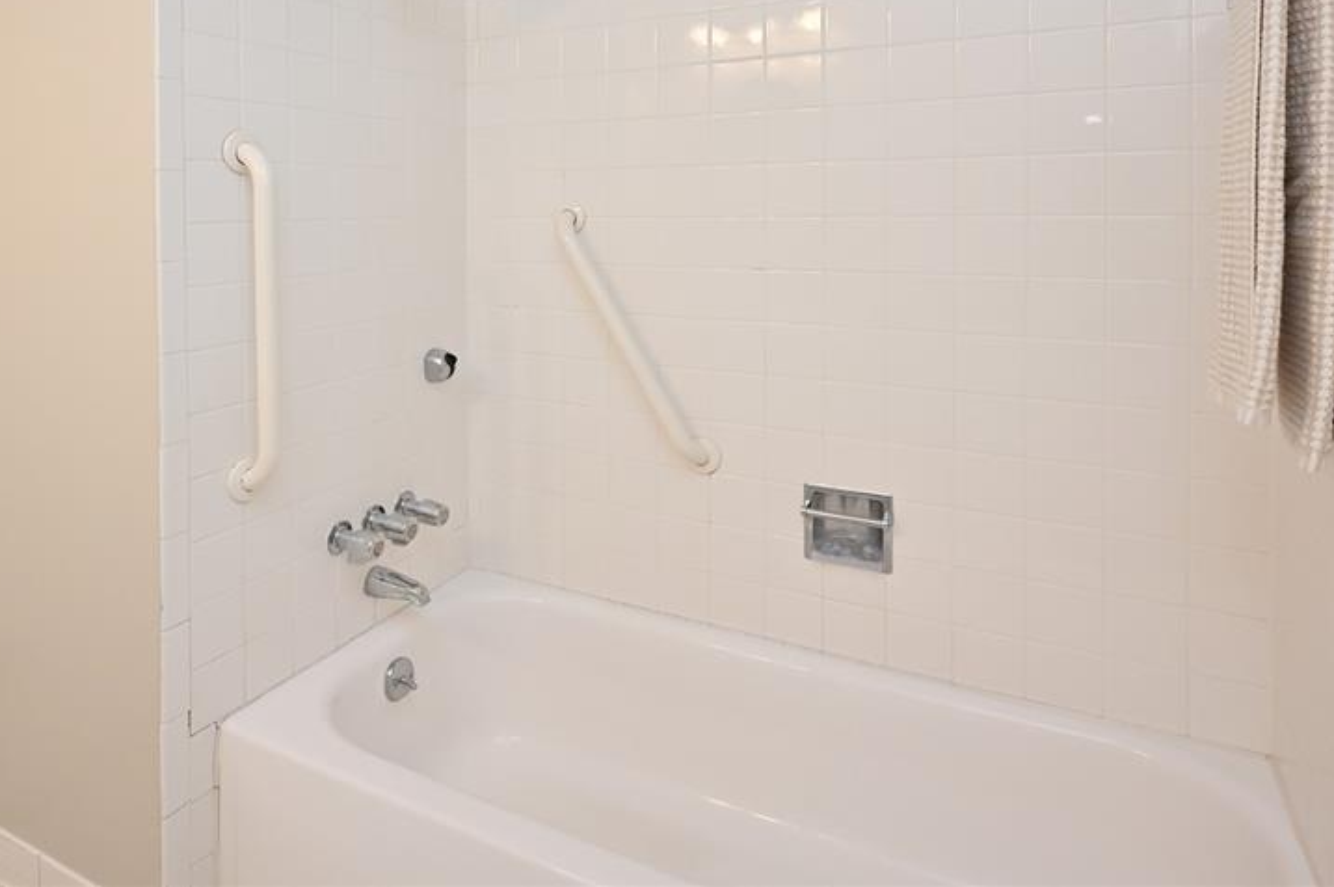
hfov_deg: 83.9
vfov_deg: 59.5
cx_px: 714
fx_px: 741
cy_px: 255
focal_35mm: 20
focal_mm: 14
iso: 1250
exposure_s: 1/60
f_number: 10
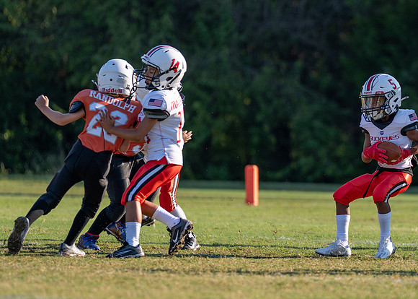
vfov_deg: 3.5
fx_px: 4815
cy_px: 114
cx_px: 382
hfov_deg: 5.0
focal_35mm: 406
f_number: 2.8
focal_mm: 200
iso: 100
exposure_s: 1/1600
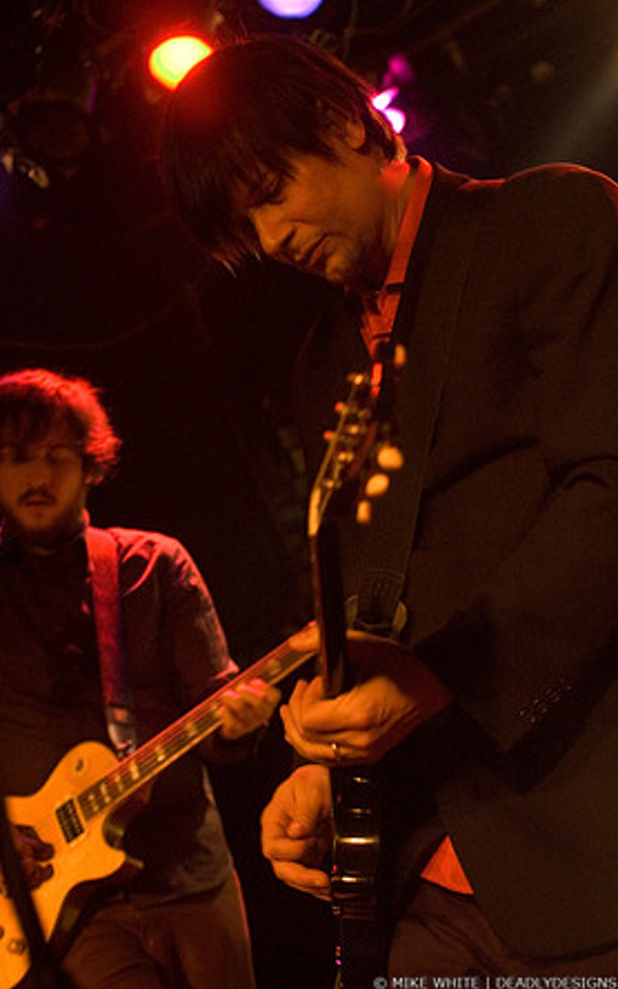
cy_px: 493
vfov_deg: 30.2
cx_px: 328
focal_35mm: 68
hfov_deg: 19.1
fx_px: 1833
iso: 1600
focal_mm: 44
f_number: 2.8
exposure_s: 1/25
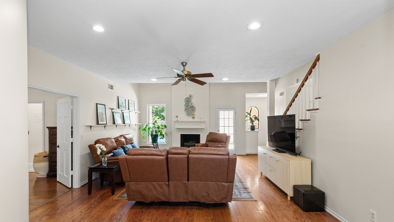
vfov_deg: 66.8
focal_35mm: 16
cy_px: 125
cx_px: 199
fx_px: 167
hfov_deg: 99.4
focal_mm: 10
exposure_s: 1/2
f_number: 11
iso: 320
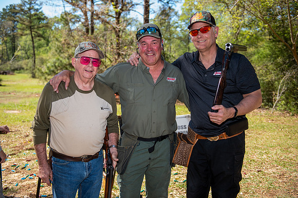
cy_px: 99
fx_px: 298
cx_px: 149
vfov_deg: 36.8
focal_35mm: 36
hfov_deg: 53.2
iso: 50
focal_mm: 36
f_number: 3.2
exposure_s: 1/250
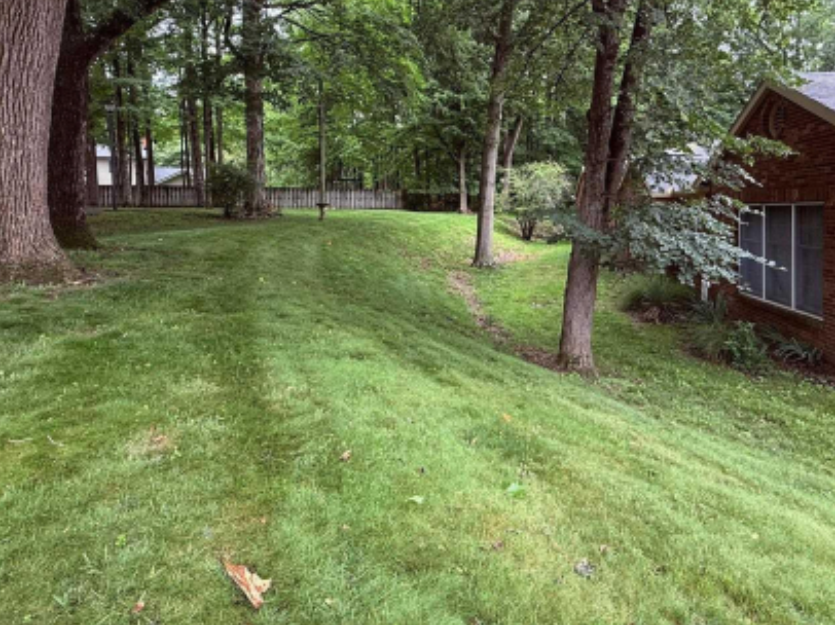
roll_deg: +0.4
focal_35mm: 23
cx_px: 429
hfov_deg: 73.9
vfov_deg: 58.1
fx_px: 554
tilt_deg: -2.3
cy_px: 236
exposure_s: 1/99
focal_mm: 2.22
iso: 100
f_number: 2.2
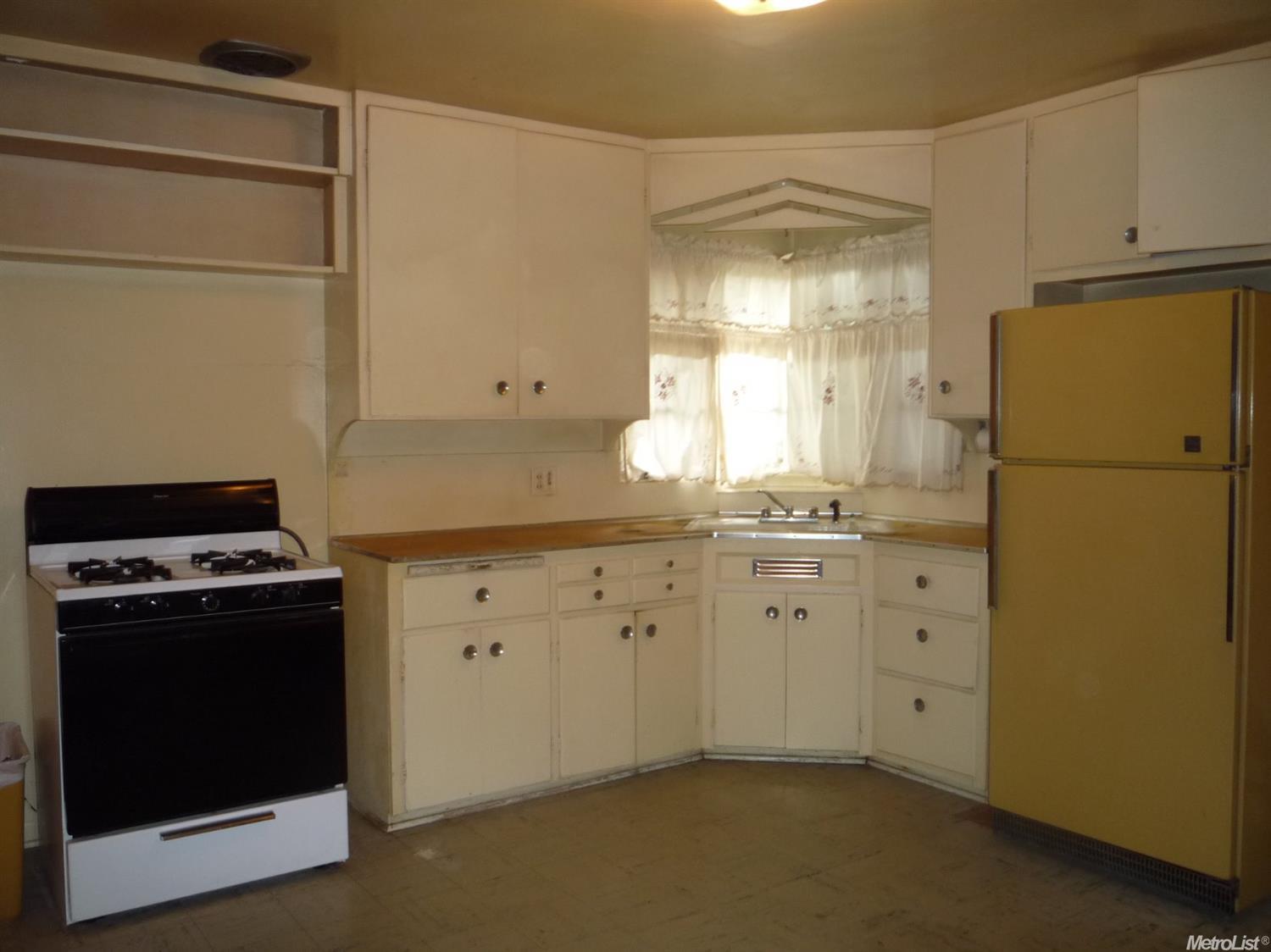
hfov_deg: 60.0
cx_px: 636
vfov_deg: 46.8
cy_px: 476
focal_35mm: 30
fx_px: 1101
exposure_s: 1/30
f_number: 3.3
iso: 160
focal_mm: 5.2
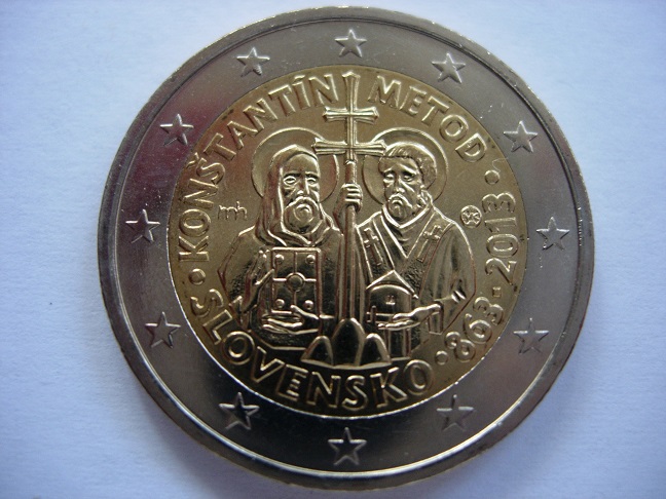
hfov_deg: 49.0
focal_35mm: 38
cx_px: 333
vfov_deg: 37.7
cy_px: 250
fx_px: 731
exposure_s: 1/32
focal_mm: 7.8
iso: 112
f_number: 2.8
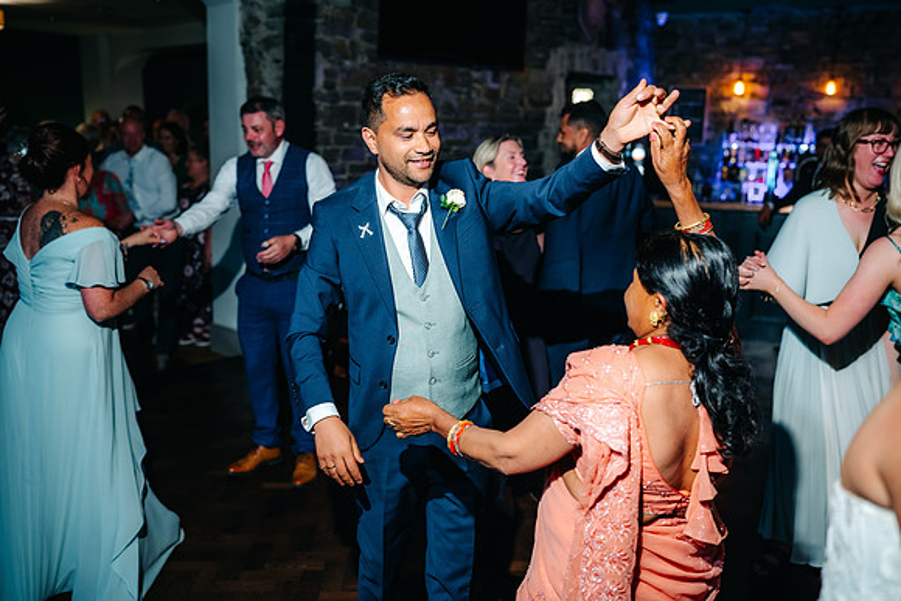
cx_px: 450
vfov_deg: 37.9
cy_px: 300
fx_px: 876
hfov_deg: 54.4
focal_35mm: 35
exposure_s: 1/200
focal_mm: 35
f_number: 2.2
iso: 400
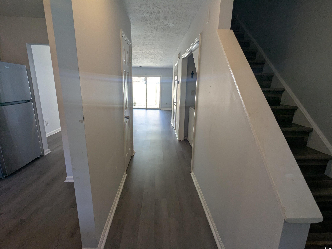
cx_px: 166
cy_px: 124
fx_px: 153
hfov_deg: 94.5
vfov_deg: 78.1
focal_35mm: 16
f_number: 2.2
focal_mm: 2.35
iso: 105
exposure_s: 1/146
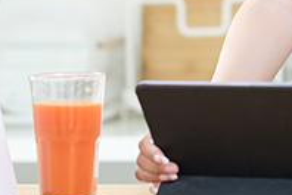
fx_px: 2749
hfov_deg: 6.1
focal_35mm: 339
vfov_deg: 4.0
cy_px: -89
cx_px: 302
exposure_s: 1/400
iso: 160
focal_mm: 56
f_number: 1.4
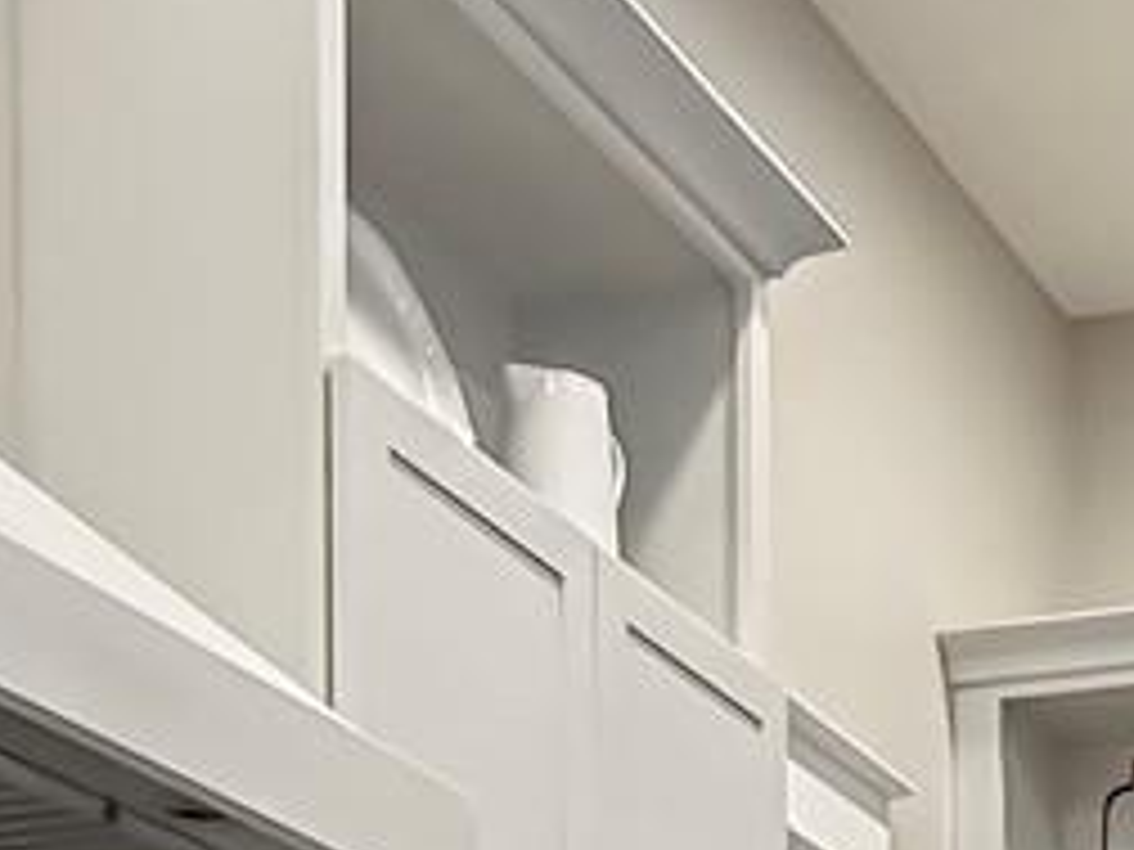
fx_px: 2916
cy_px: 2091
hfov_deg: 21.9
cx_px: 747
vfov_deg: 12.6
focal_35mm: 89
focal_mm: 2.22
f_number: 2.2
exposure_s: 1/60
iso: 250
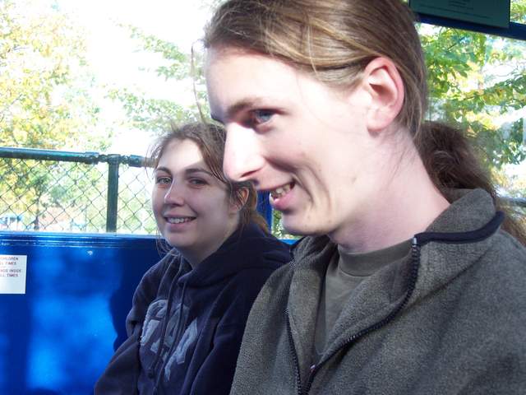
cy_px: 198
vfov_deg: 37.7
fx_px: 577
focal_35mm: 38
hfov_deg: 49.0
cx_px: 263
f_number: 2.8
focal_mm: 8
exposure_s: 1/125
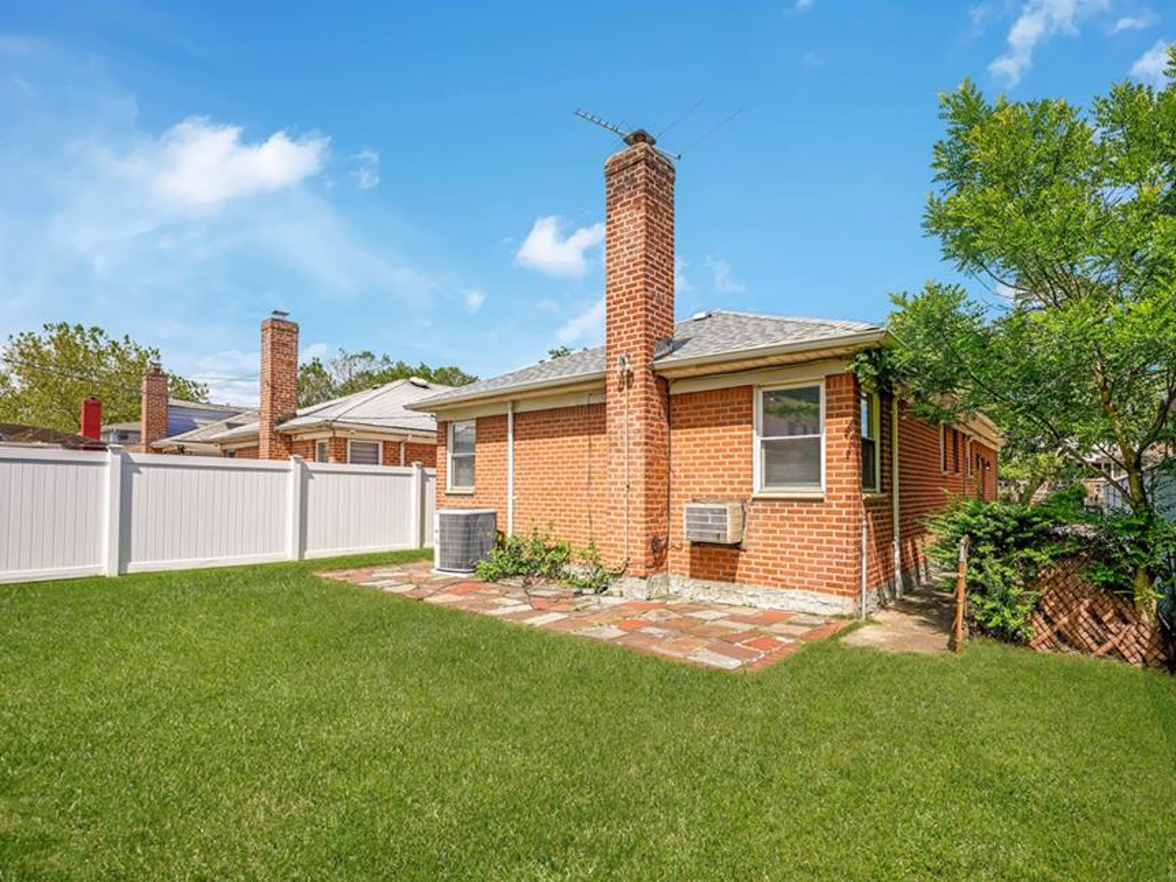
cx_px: 654
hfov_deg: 94.1
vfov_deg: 78.1
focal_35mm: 16
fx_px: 544
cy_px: 455
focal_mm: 14
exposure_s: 1/200
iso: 64
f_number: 8
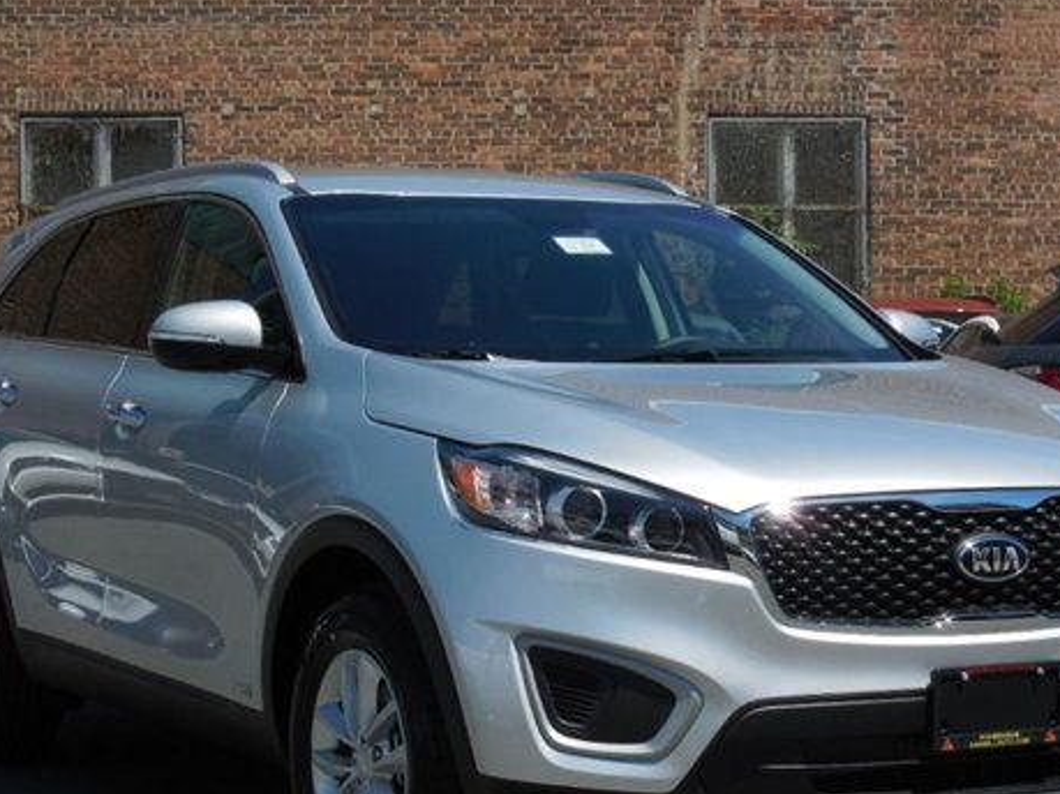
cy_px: 464
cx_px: 540
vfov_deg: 17.3
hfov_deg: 23.0
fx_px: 2602
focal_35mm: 85
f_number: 4.3
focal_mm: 11
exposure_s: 1/1000
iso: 125
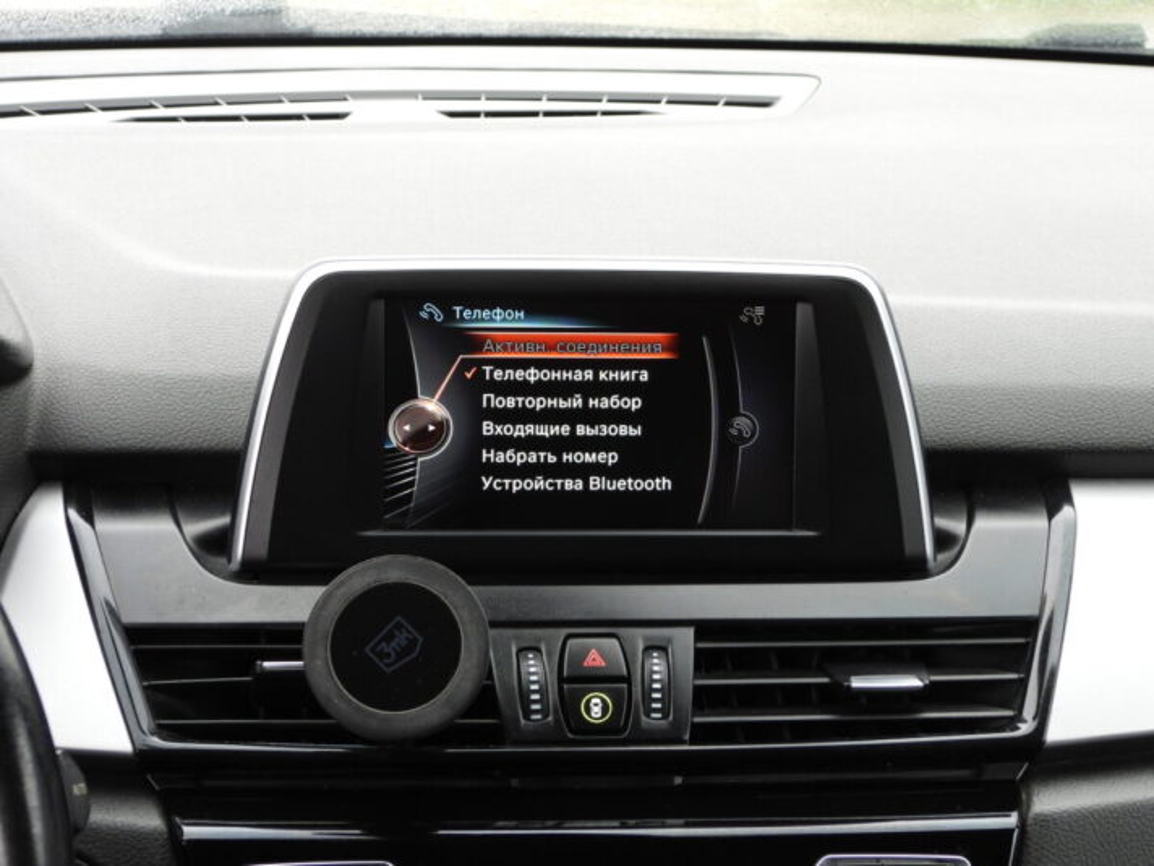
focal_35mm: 70
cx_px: 577
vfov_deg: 21.0
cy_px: 433
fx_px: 2334
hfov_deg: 27.8
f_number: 3.5
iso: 160
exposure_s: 1/30
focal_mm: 12.6
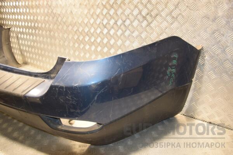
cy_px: 78
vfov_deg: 41.7
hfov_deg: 59.5
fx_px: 204
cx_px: 116
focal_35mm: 32
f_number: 5
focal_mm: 21
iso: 800
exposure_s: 1/100
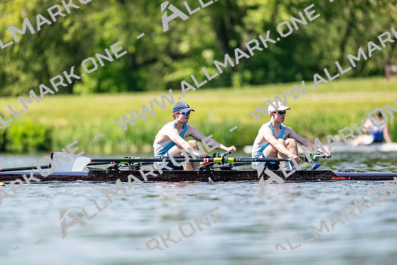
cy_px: 132
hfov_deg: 3.4
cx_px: 198
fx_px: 6621
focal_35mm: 600
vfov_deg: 2.3
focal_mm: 600
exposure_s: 1/2500
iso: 400
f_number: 4
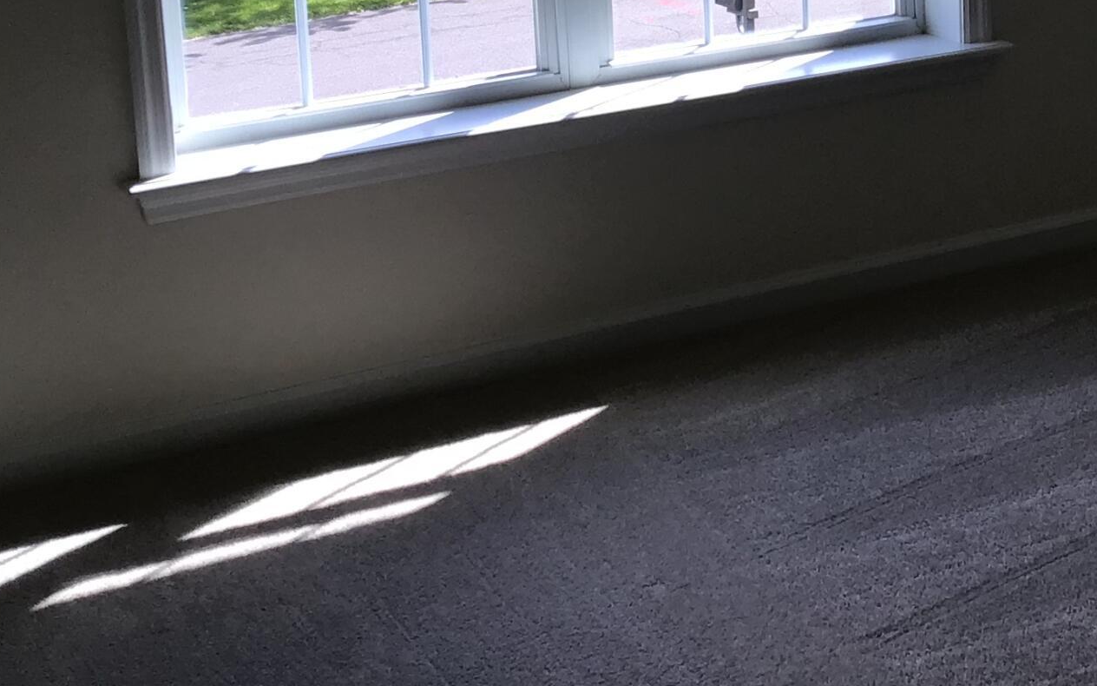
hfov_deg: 25.8
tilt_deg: -7.6
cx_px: 956
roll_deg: +1.3
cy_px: -74
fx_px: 2332
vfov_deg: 16.2
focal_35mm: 78
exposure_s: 1/163
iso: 25
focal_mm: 3.3
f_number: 2.4
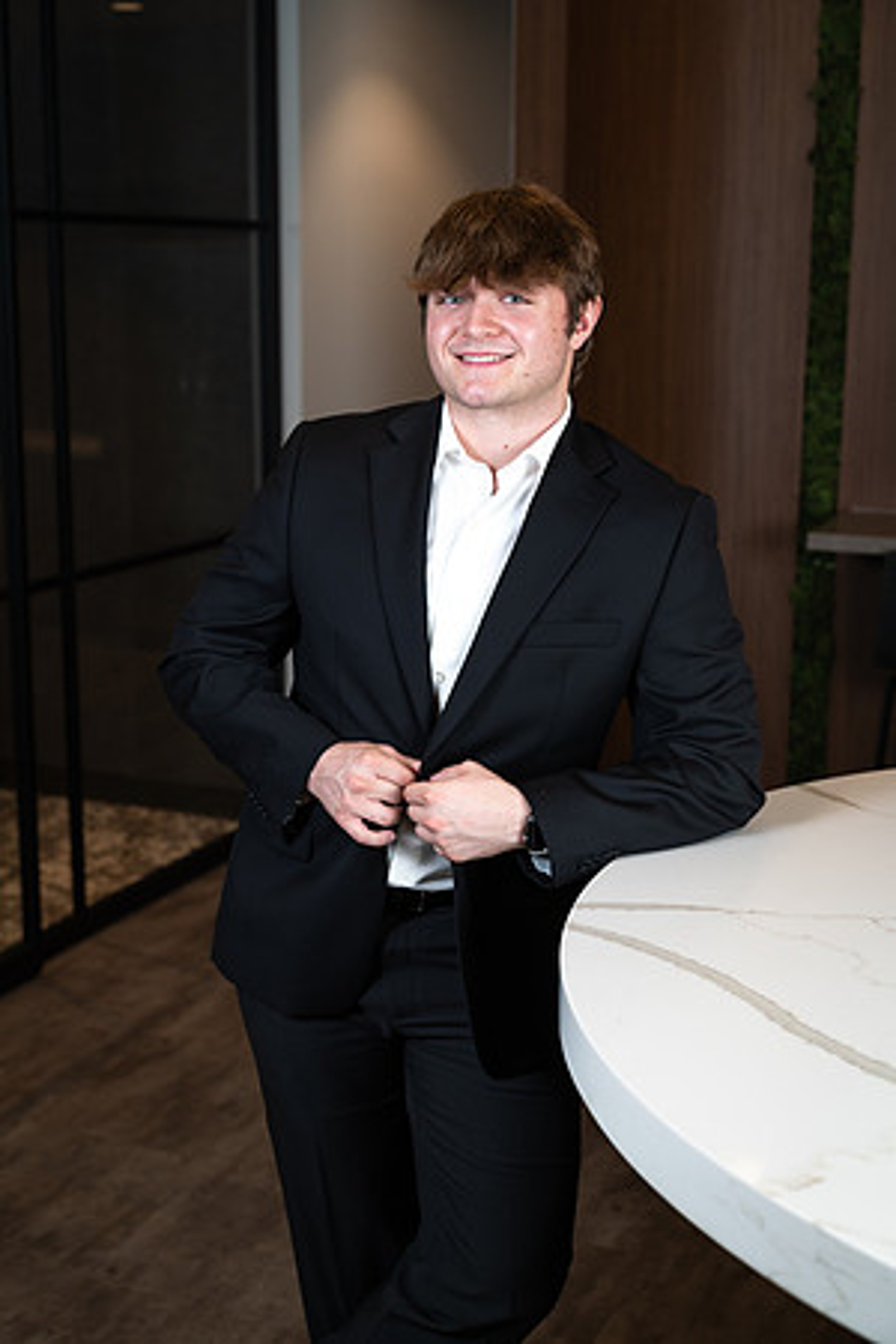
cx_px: 448
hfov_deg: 27.0
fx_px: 1867
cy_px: 672
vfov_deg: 39.6
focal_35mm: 50
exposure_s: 1/125
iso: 100
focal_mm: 50
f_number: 4.5
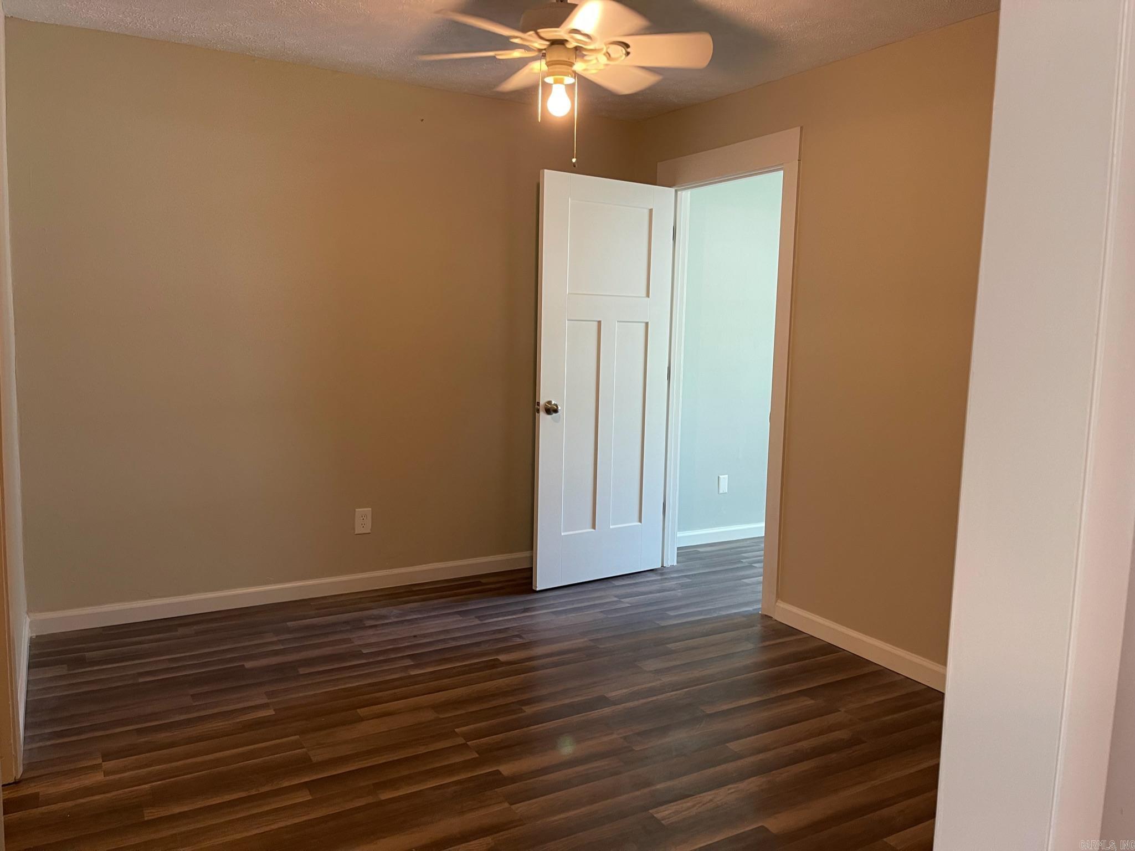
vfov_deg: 53.0
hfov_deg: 67.3
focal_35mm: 26
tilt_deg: -6.5
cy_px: 426
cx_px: 568
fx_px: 852
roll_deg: -2.2
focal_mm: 5.1
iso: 160
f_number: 1.6
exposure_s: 1/60
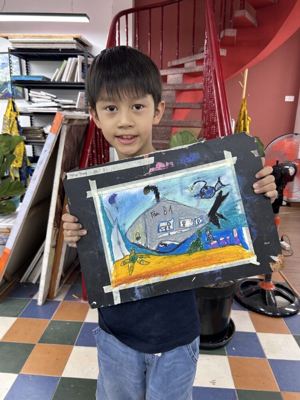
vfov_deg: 67.3
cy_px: 200
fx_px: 300
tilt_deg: -15.4
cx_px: 150
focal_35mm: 26
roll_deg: -1.8
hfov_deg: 53.1
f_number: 1.5
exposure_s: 1/100
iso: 80
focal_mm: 5.7
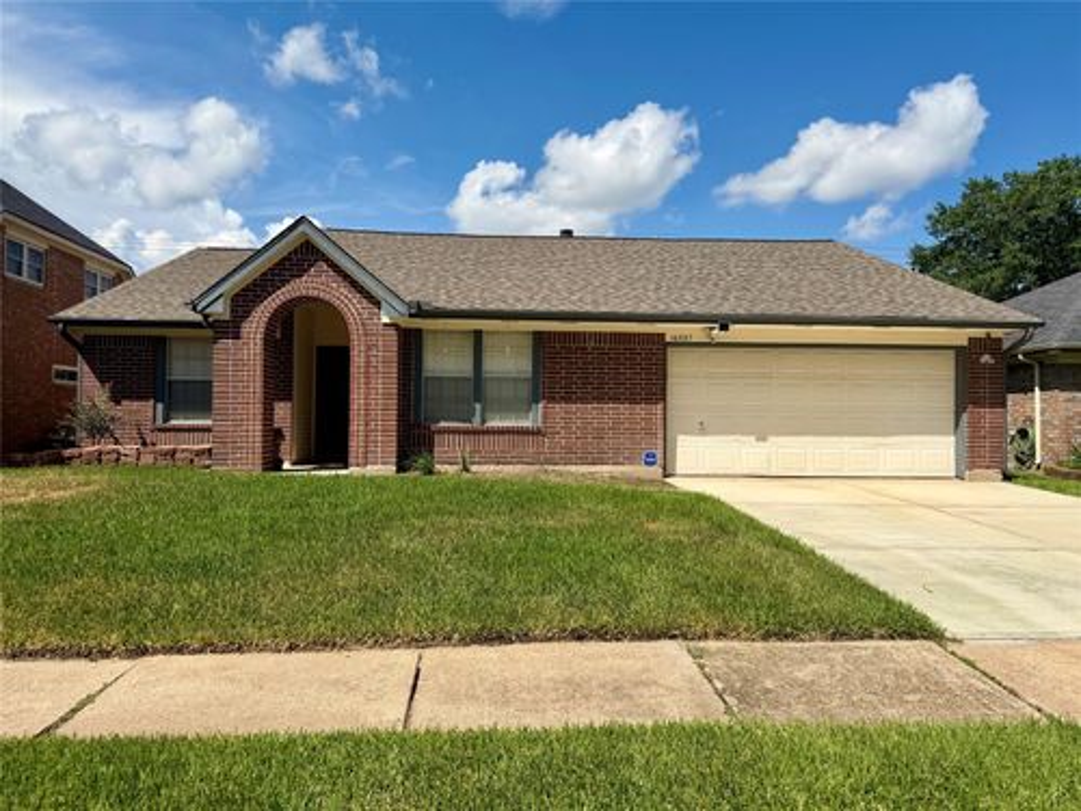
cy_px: 406
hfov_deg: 71.6
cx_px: 540
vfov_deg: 56.8
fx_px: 749
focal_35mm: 24
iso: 80
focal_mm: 6.76
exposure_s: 1/7353
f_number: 1.78
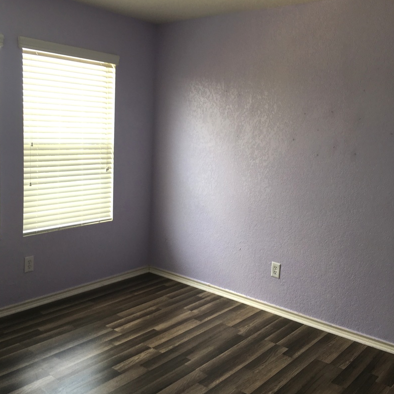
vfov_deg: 47.1
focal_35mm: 35
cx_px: 196
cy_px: 175
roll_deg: -2.3
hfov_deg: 47.2
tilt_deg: -5.4
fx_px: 451
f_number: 2.2
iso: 25
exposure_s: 1/60
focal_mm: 4.15
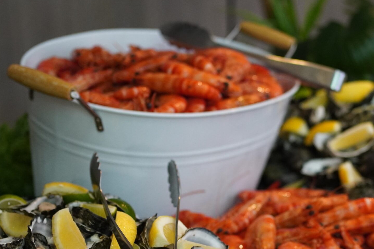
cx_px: 267
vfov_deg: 14.5
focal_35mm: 94
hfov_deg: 21.6
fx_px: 975
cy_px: 177
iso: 1600
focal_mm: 35
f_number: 2
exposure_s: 1/160
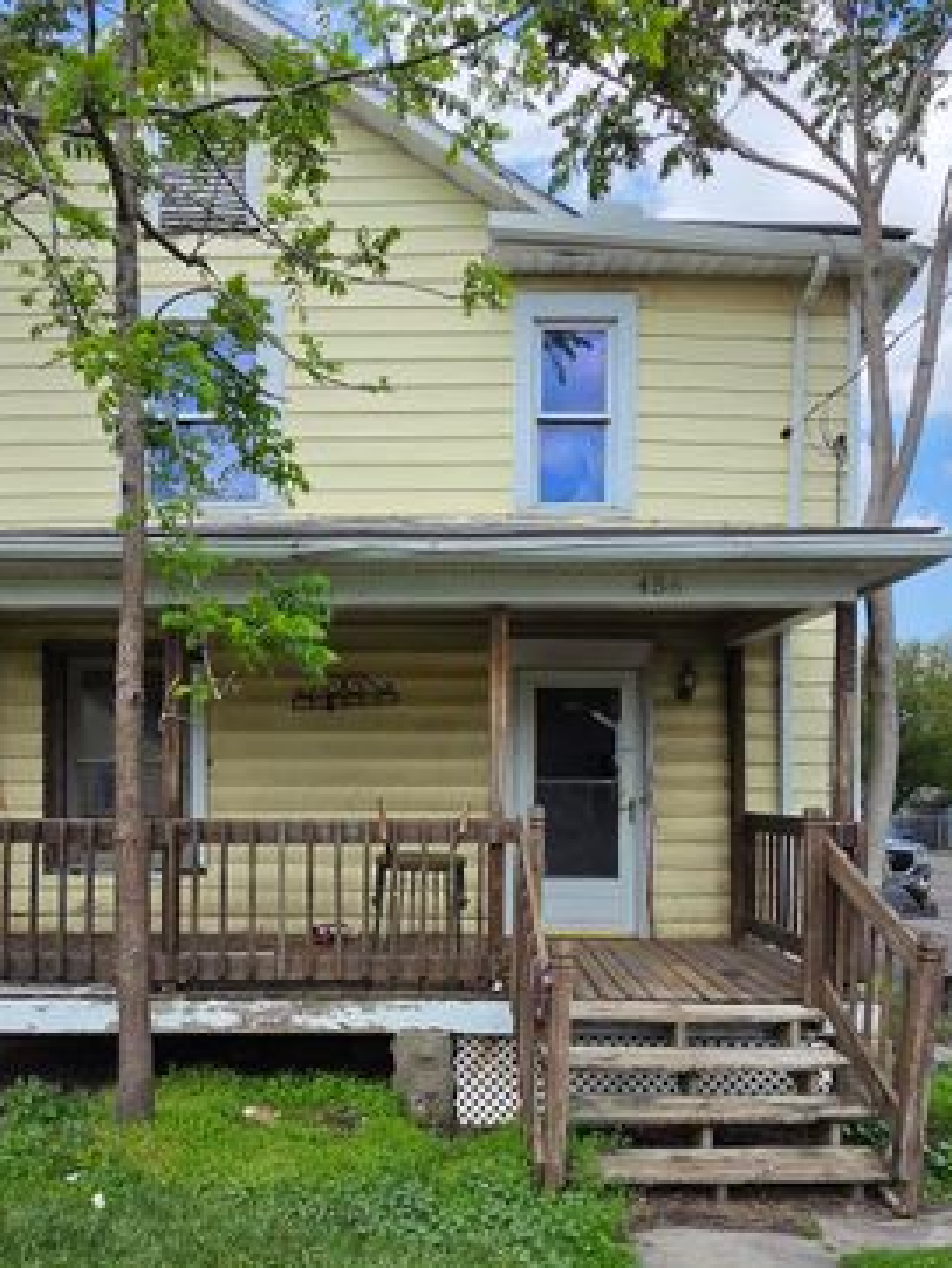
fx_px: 880
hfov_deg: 56.7
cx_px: 422
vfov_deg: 70.3
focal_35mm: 24
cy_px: 803
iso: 100
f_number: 2.2
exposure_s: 1/2723
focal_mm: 2.2
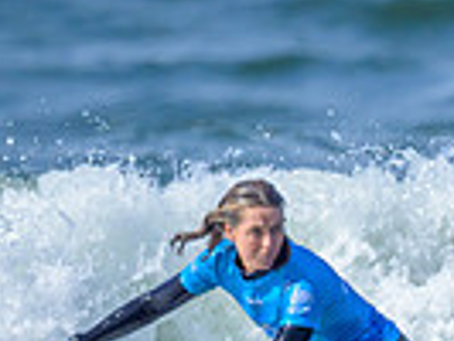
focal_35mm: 4616
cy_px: 539
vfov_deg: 0.3
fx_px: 60595
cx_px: 829
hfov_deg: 0.4
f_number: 6.3
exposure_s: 1/2000
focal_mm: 800
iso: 320
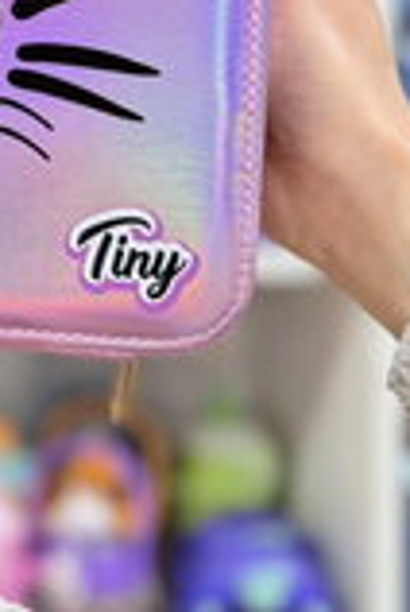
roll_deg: +0.8
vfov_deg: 23.0
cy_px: -29
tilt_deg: -1.4
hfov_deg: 15.2
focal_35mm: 84
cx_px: -193
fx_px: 1429
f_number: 1.78
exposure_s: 1/50
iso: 320
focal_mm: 6.76
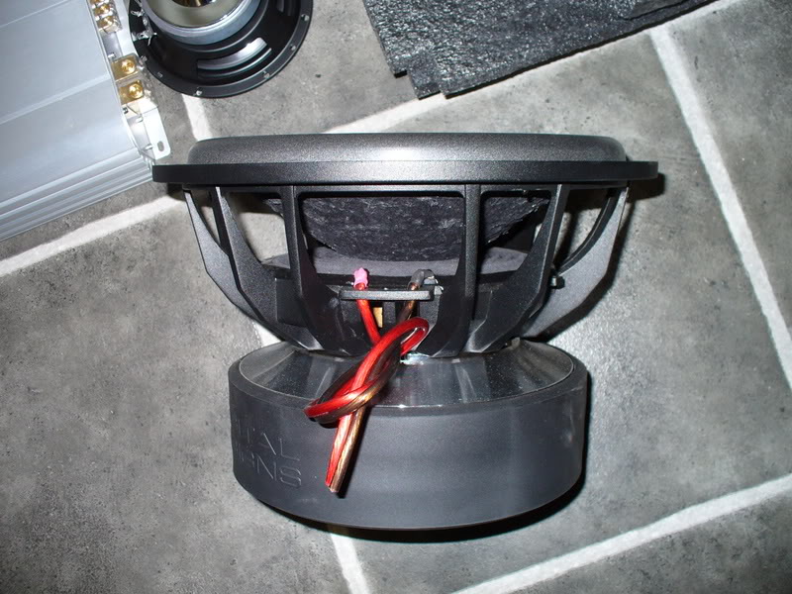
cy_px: 297
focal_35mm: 37
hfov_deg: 50.1
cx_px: 396
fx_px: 847
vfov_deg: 38.7
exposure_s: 1/60
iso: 100
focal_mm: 6.1
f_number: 2.8
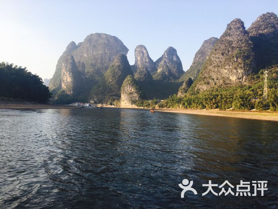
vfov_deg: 48.2
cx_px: 139
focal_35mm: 29
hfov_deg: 61.7
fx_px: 233
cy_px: 104
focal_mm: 4.15
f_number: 2.2
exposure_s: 1/596
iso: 25
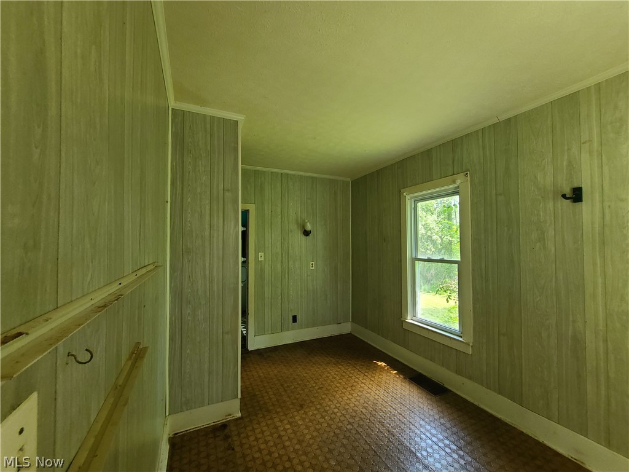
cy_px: 236
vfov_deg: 89.9
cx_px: 314
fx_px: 236
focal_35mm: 13
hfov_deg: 106.2
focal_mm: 2.2
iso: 320
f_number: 2.2
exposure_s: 1/60
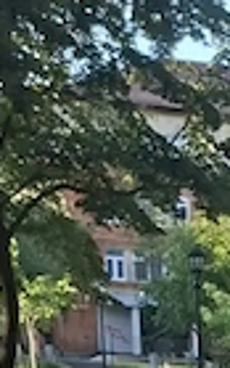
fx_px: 1403
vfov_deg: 12.5
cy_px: 805
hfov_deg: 8.3
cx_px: 624
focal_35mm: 140
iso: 50
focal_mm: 5.54
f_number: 1.8
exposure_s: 1/455
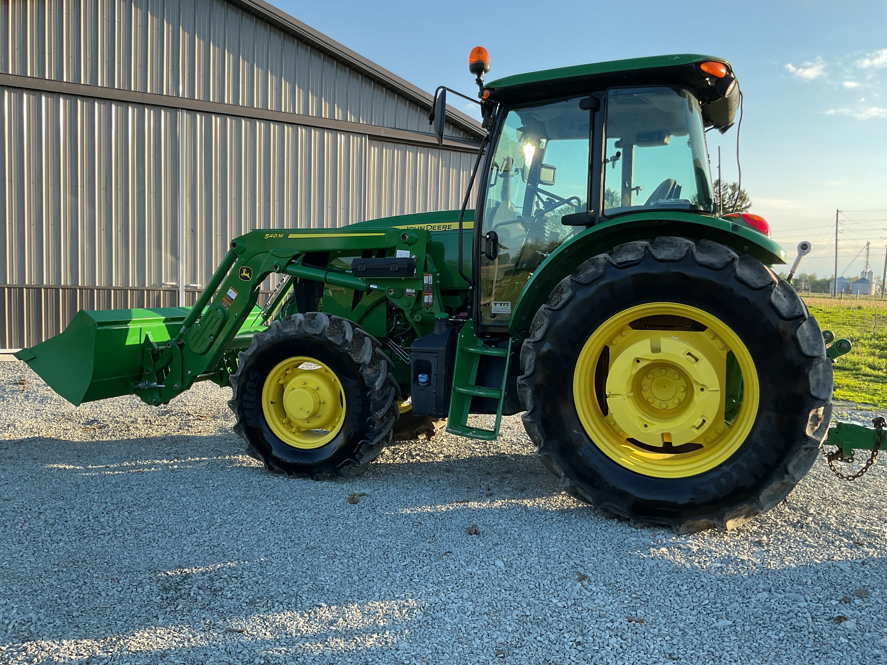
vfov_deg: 48.2
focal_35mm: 29
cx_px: 444
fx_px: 743
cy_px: 332
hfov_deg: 61.7
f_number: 1.8
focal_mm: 3
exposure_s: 1/295
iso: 16
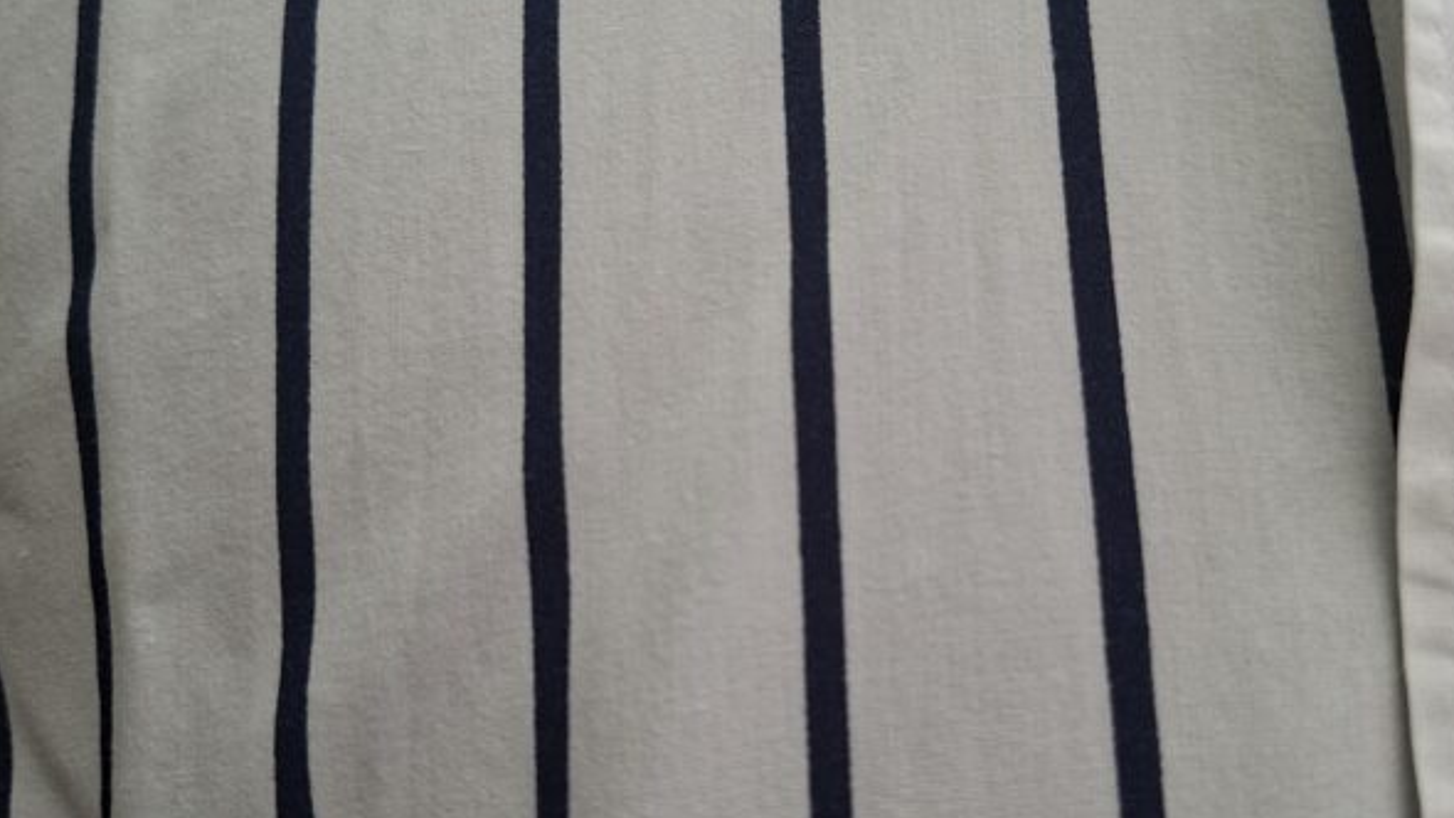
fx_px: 1311
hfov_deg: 58.0
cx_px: 732
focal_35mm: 34
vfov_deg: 34.7
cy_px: 411
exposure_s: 1/139
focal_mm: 5.54
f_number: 1.8
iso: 50
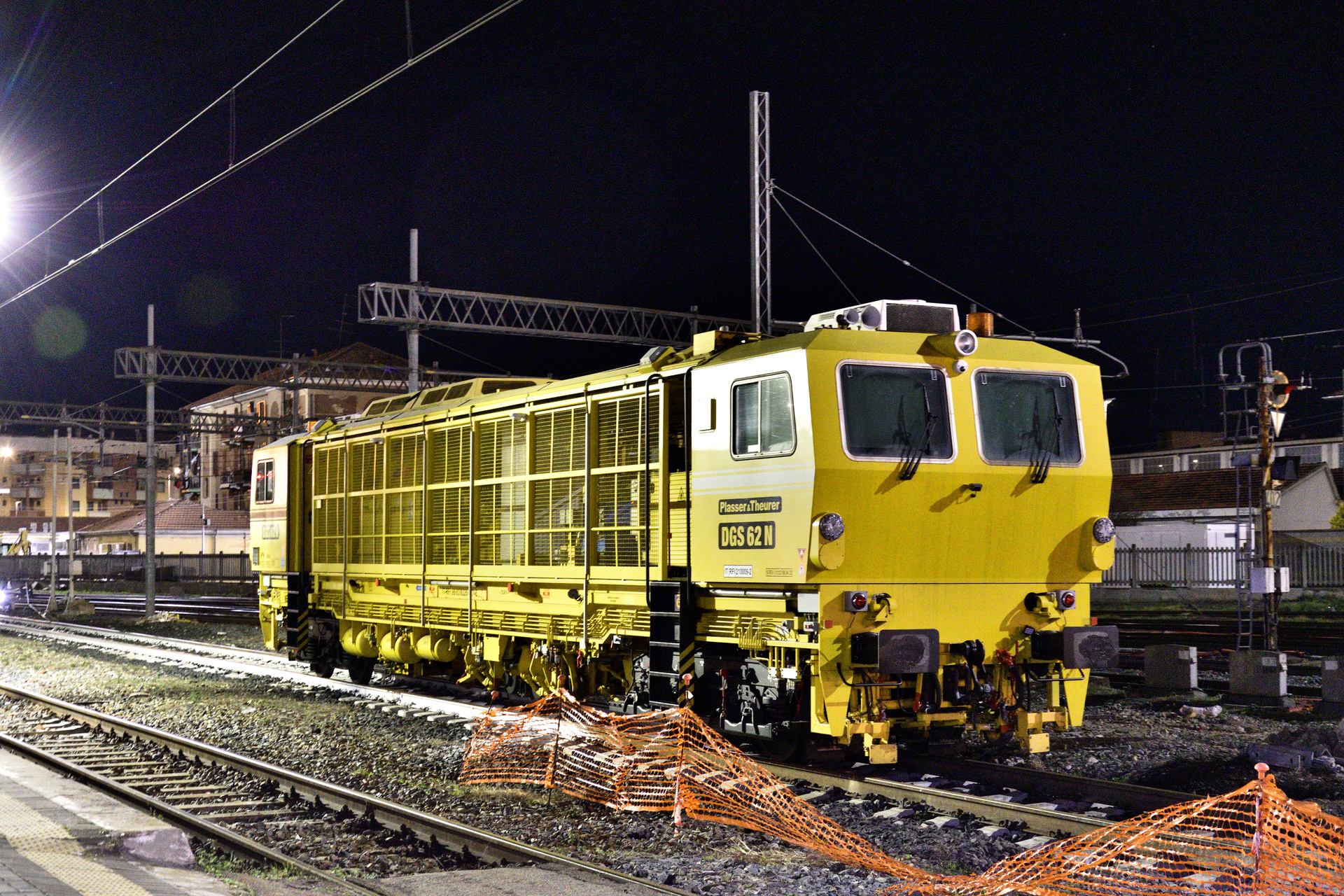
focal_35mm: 51
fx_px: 1904
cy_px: 448
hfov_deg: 38.9
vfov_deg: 26.5
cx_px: 672
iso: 3200
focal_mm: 34
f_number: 4.2
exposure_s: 1/5
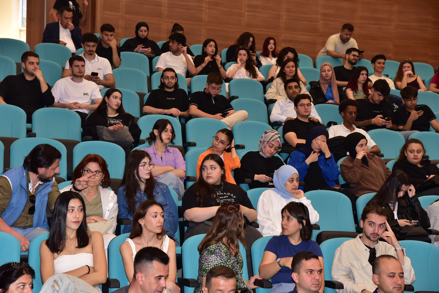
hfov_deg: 28.8
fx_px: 854
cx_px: 220
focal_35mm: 70
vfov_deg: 19.5
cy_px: 146
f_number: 6.3
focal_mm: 70
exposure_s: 1/200
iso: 2500
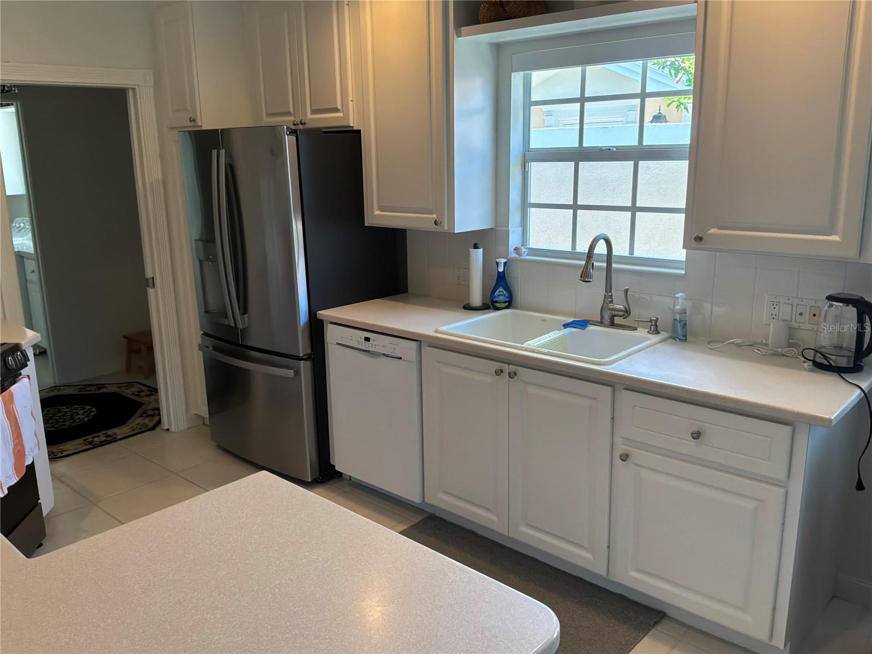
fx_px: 705
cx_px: 436
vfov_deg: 49.7
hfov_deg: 63.4
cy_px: 327
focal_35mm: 28
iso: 80
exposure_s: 1/120
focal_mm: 3
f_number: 1.8
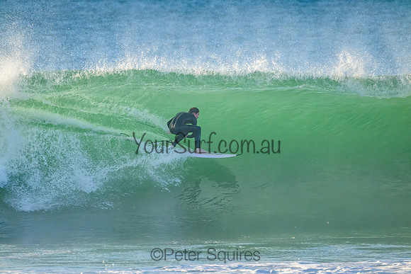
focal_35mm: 800
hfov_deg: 2.6
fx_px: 9135
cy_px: 137
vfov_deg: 1.7
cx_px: 206
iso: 3600
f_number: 11
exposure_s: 1/1600
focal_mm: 800
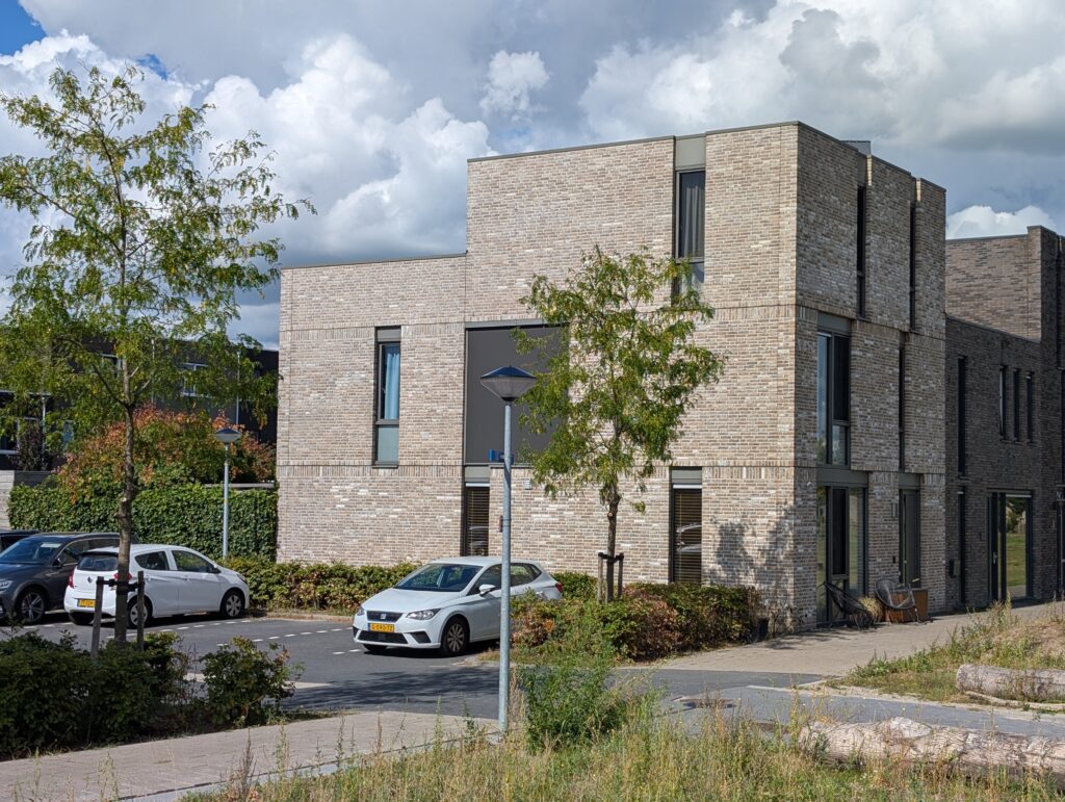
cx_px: 532
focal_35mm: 49
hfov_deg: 38.9
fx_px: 1510
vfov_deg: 29.7
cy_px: 401
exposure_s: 1/2404
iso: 21
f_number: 1.68
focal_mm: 6.9
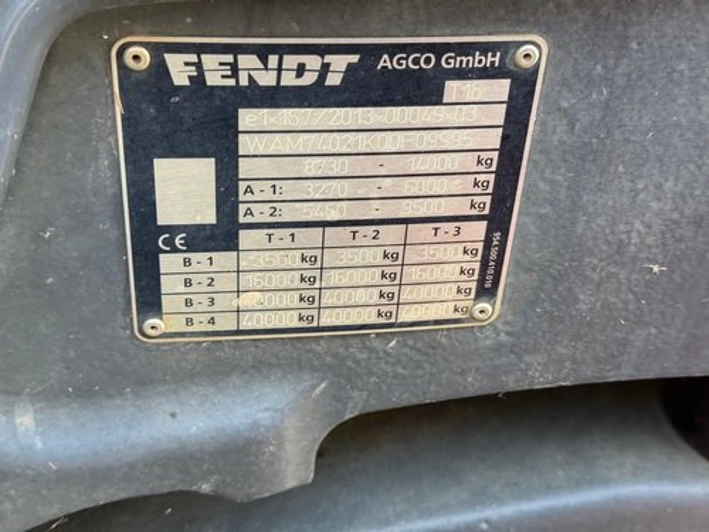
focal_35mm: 48
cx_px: 354
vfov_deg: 30.3
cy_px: 266
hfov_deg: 39.7
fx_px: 983
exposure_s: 1/191
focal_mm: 6.76
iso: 125
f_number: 1.78
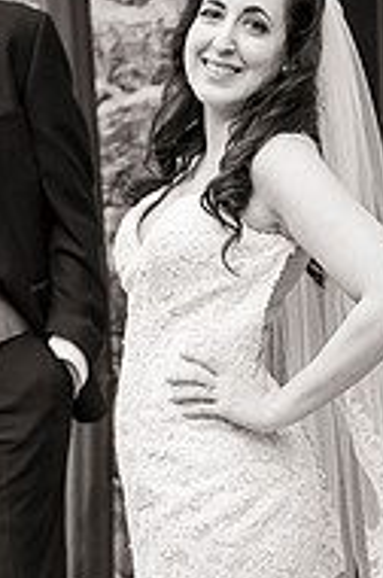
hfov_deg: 6.7
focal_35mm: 204
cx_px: 199
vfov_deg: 10.1
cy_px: 204
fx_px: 3267
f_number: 4
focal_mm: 86
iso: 800
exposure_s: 1/2000
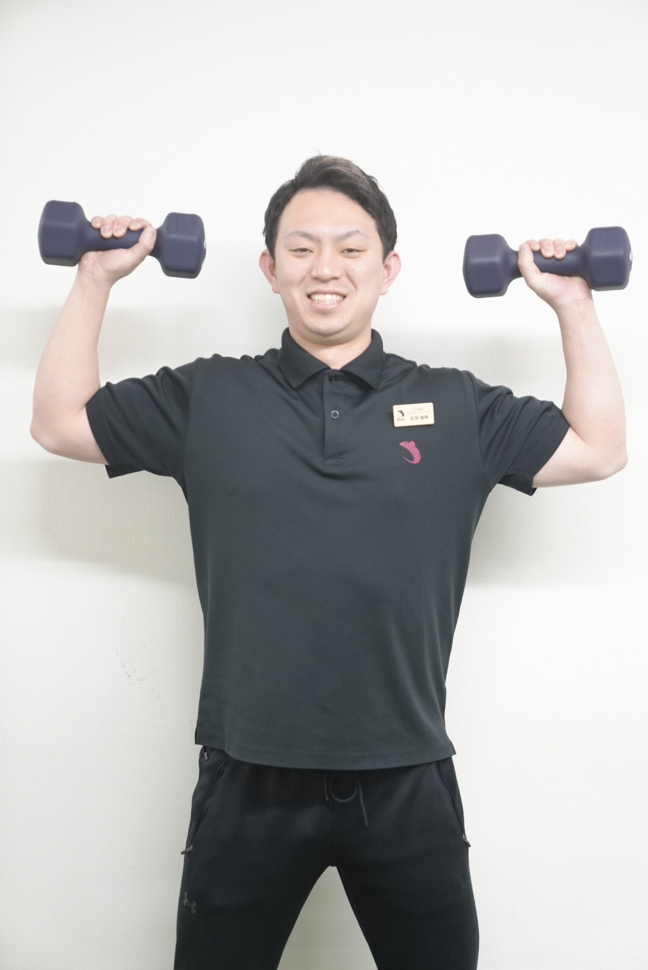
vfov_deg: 28.8
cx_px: 324
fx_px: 1887
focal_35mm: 70
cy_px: 485
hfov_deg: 19.5
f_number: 2.8
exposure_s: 1/160
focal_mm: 70
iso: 3200
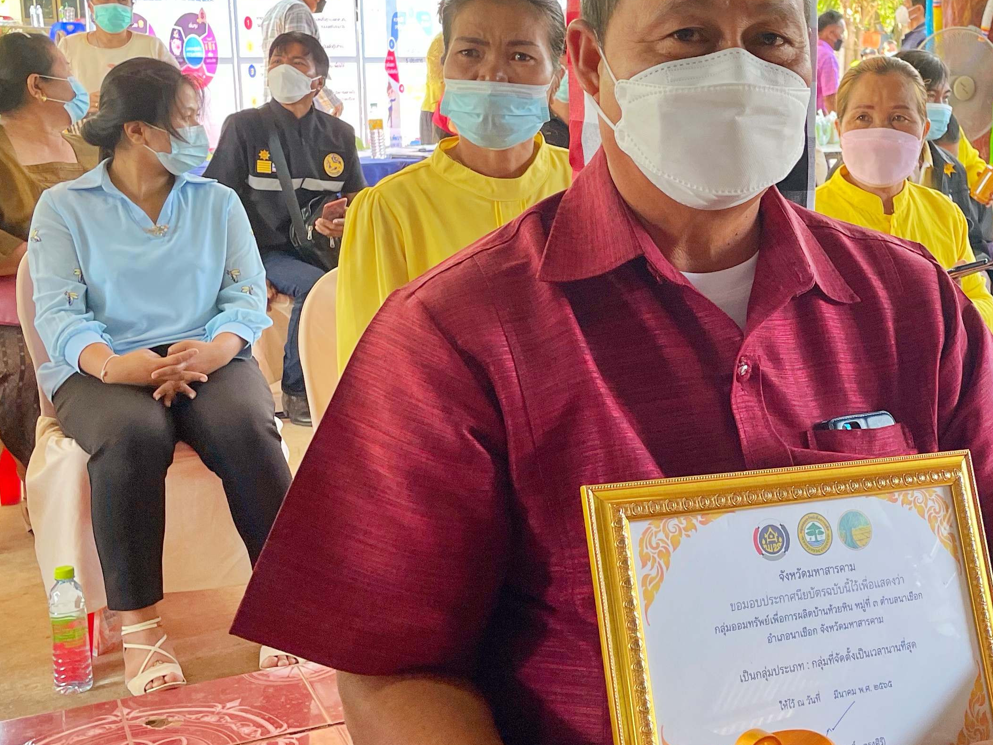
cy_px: 361
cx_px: 825
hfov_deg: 36.6
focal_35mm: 50
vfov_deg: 29.1
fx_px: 1434
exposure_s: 1/100
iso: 100
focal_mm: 4.2
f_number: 1.6
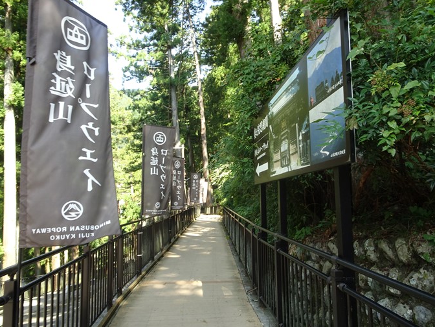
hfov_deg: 69.4
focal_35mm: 25
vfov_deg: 54.9
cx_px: 220
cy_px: 166
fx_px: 314
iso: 80
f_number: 3.5
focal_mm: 4.16
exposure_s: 1/80
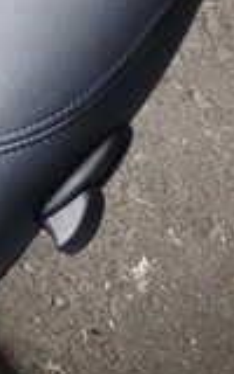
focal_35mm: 151
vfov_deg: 13.8
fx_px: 1541
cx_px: -370
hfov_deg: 7.9
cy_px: 91
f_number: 2.7
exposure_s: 1/80
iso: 125
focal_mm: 6.83
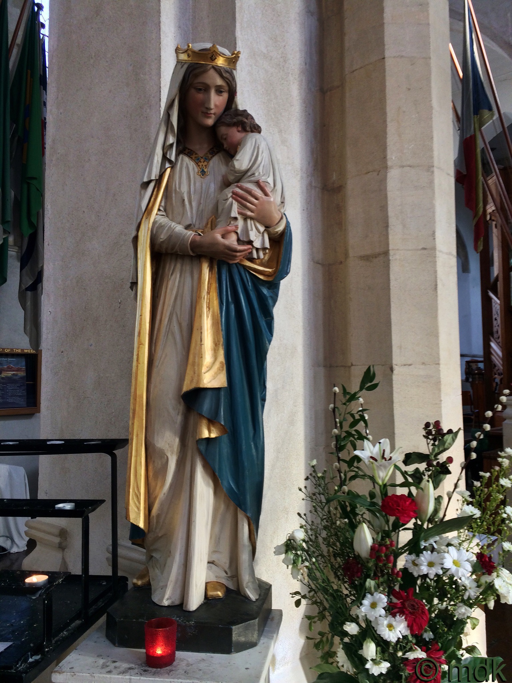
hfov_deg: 48.2
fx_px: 572
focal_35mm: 29
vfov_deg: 61.7
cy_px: 342
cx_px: 256
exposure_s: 1/33
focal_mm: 4.15
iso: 50
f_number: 2.2
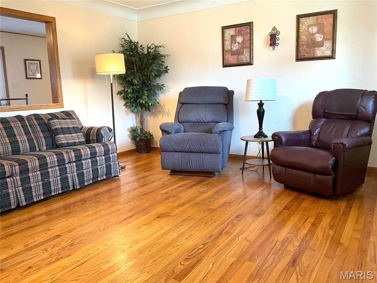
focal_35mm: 29
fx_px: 316
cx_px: 188
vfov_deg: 48.2
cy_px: 142
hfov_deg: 61.7
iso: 125
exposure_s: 1/60
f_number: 1.8
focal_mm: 3
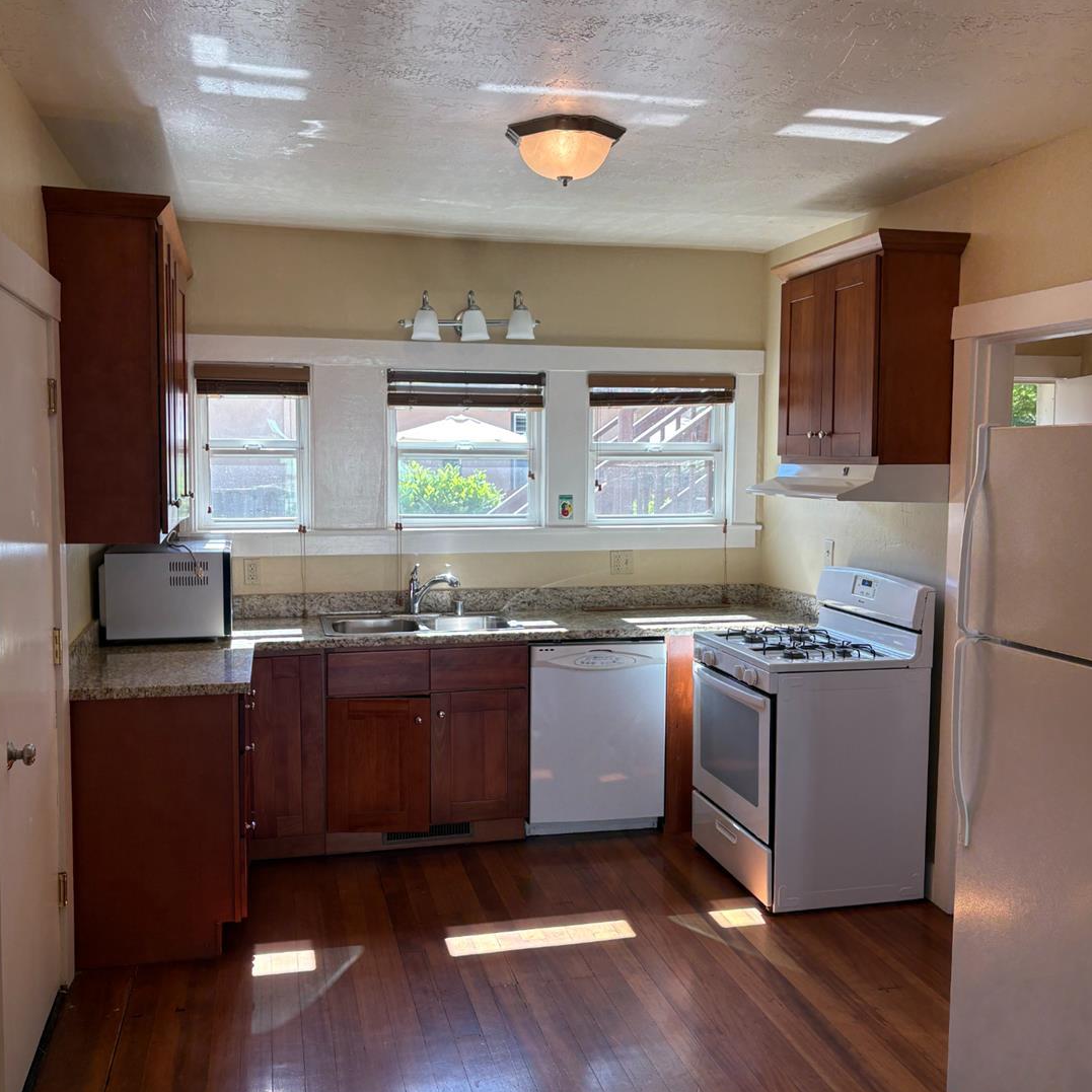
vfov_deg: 51.1
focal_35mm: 32
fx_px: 1142
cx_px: 546
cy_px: 547
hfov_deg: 51.1
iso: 50
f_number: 1.6
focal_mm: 5.96
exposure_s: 1/125
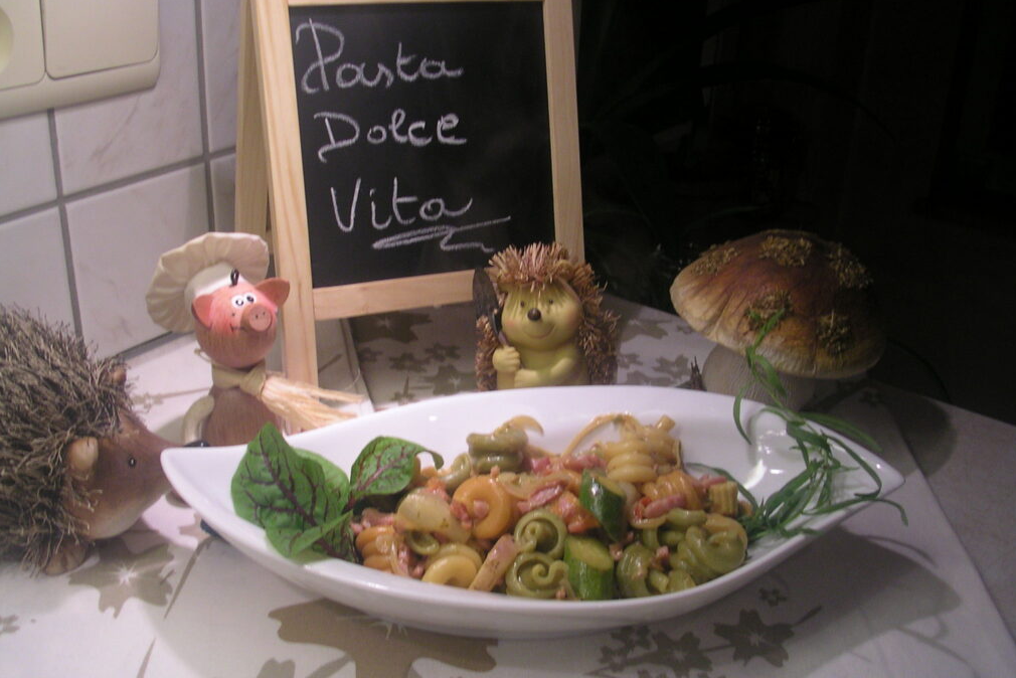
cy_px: 364
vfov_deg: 34.2
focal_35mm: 39
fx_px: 1101
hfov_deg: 49.5
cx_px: 514
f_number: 2.7
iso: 100
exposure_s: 1/30.5
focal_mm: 5.6
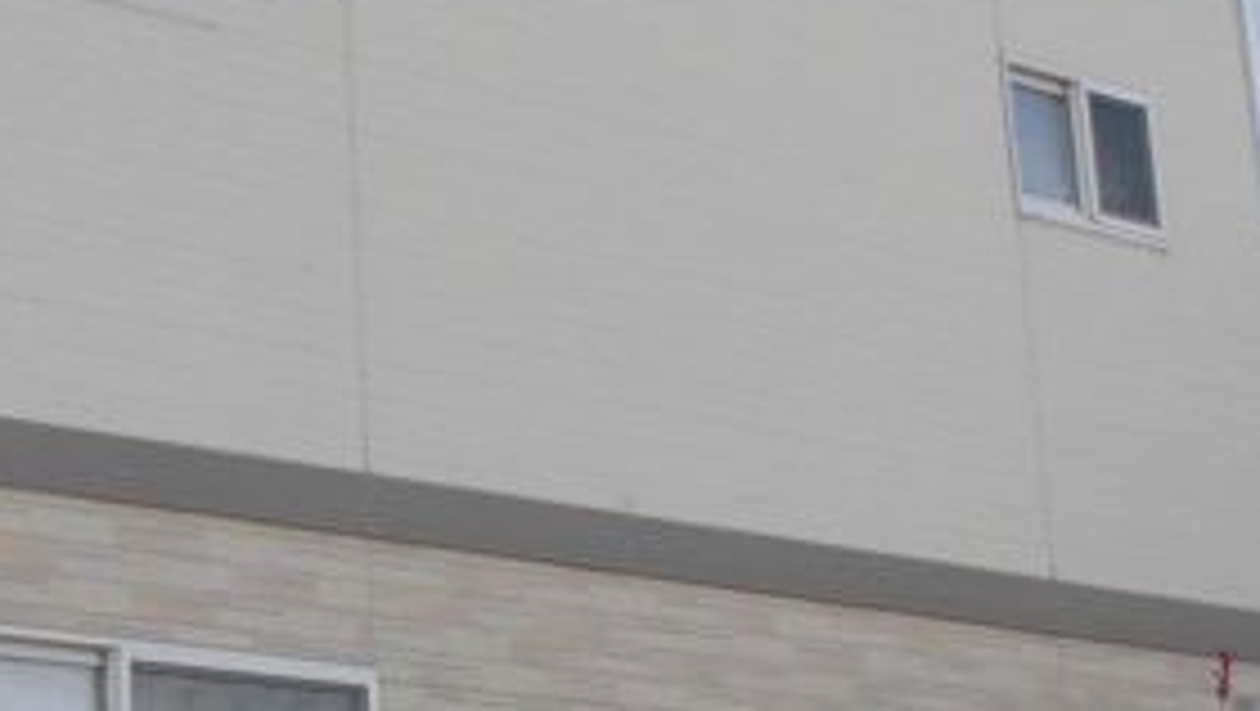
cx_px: 86
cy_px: 328
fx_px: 3243
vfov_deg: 12.5
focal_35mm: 97
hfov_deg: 21.4
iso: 100
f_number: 3.5
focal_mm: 4.6
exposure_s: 1/250
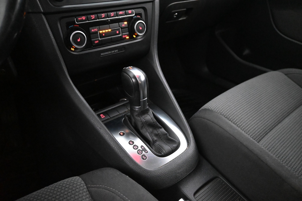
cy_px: 100
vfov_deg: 44.6
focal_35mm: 29
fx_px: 245
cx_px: 151
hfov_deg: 63.2
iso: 12800
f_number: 3.8
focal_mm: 19.5
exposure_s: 1/30
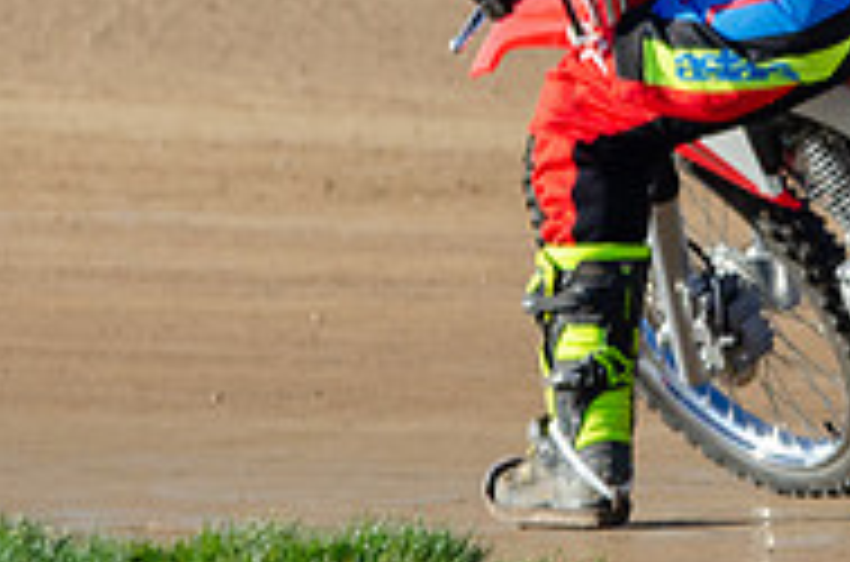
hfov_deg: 0.8
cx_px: 721
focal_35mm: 2553
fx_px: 60128
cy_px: 9
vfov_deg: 0.5
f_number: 6
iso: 400
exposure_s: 1/1250
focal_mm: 440
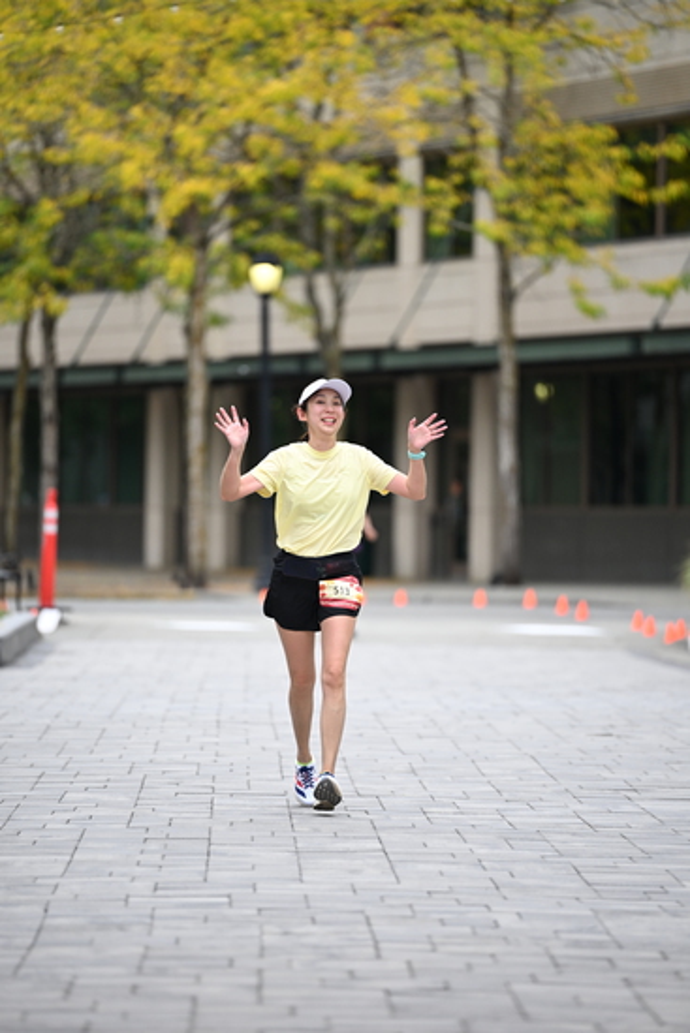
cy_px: 516
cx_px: 345
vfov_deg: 10.3
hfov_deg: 6.9
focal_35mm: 200
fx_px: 5746
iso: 640
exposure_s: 1/2000
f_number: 2.8
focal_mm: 200
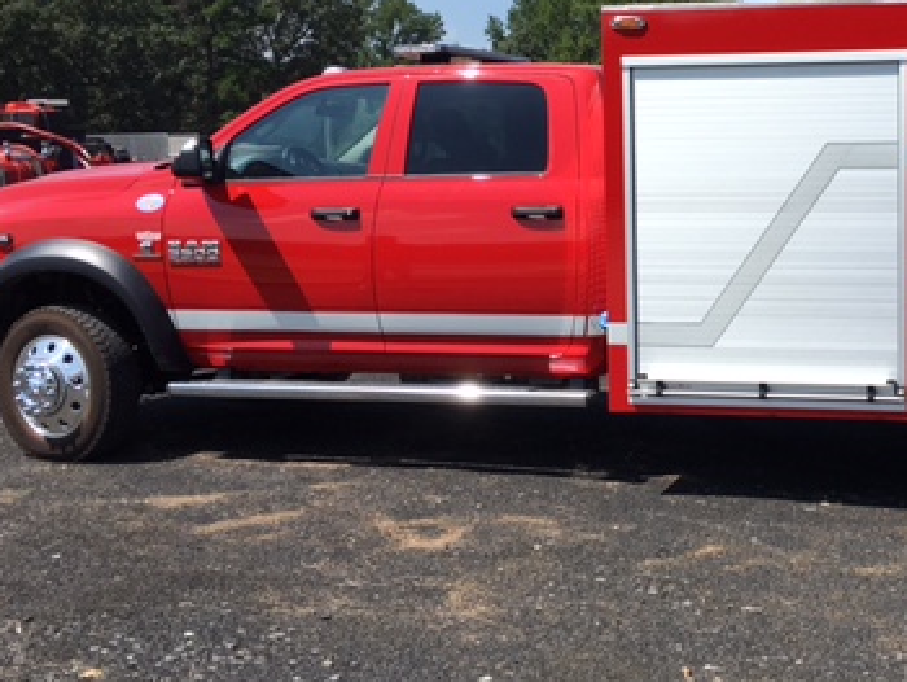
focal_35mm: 53
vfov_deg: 27.5
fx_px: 1390
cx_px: 767
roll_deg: -0.1
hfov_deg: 34.6
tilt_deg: -4.8
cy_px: 296
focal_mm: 4.15
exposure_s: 1/1451
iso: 25
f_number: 2.2
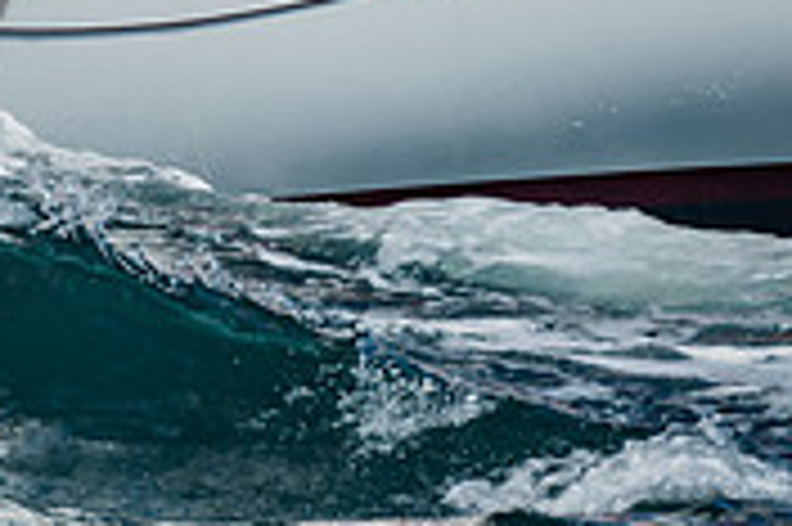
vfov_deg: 1.9
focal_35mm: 717
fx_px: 15759
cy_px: -169
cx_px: -482
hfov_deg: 2.9
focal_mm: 200
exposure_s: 1/640
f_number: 6.3
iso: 160
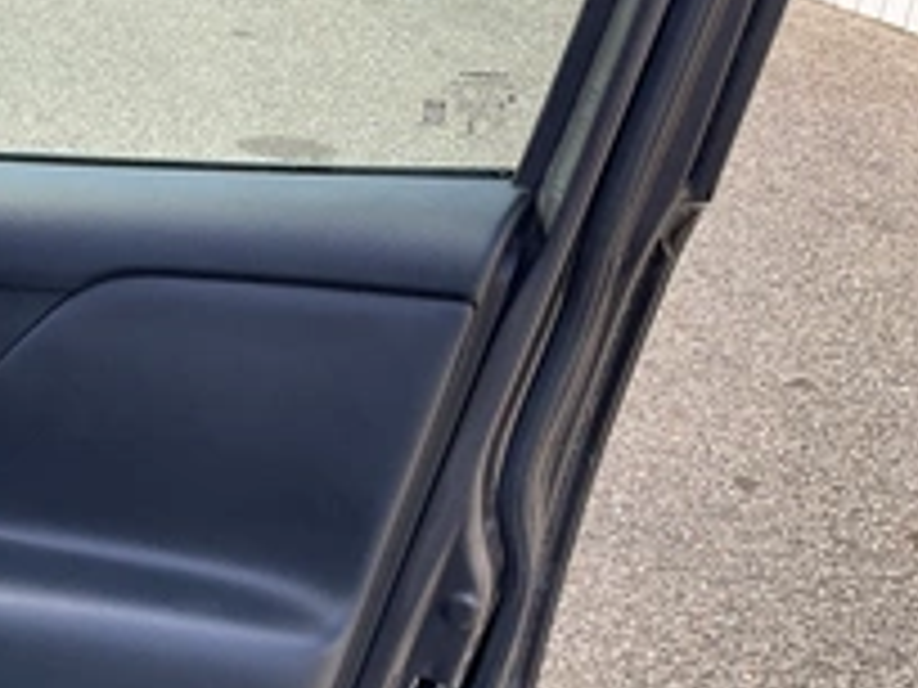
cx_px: 117
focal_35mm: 57
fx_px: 1512
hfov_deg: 32.3
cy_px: 580
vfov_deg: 25.1
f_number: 1.8
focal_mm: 3
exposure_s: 1/170
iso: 20
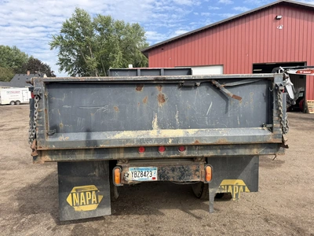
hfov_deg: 71.6
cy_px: 118
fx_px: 218
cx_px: 157
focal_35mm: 24
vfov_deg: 56.8
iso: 80
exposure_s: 1/2525
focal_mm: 6.76
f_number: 1.78
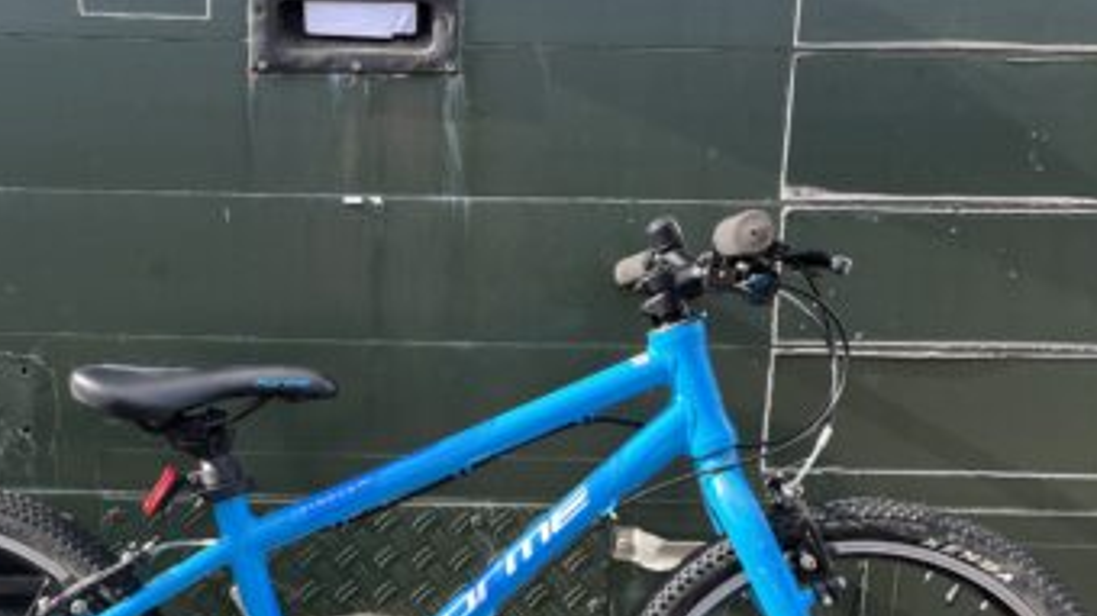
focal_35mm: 40
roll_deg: +1.6
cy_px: 493
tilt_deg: -9.6
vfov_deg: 29.0
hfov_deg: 50.0
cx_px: 413
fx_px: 1163
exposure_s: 1/608
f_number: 1.6
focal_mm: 5.1
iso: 50
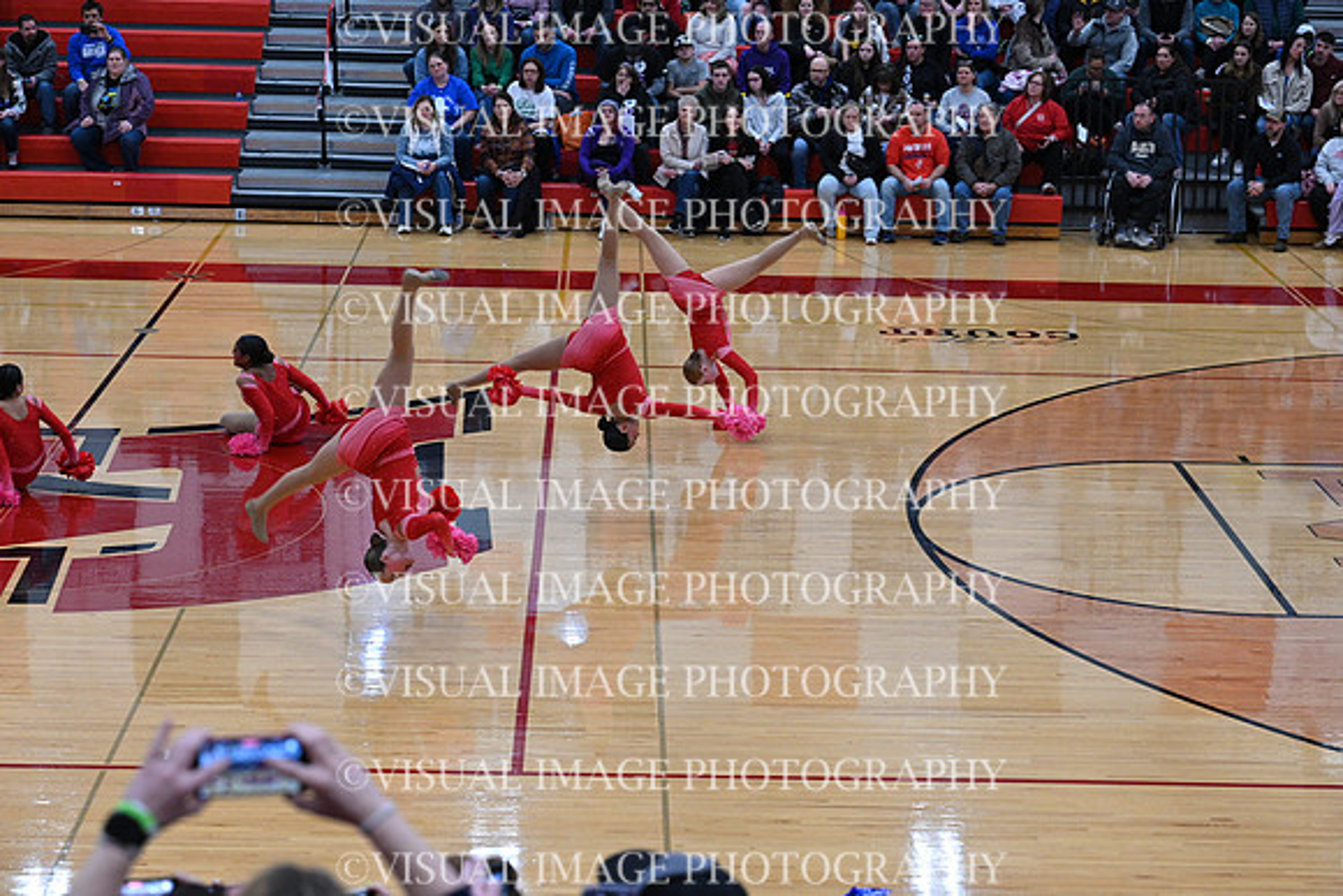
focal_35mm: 83
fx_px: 3097
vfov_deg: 16.5
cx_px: 672
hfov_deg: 24.5
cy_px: 448
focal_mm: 83
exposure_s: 1/400
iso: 4000
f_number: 4
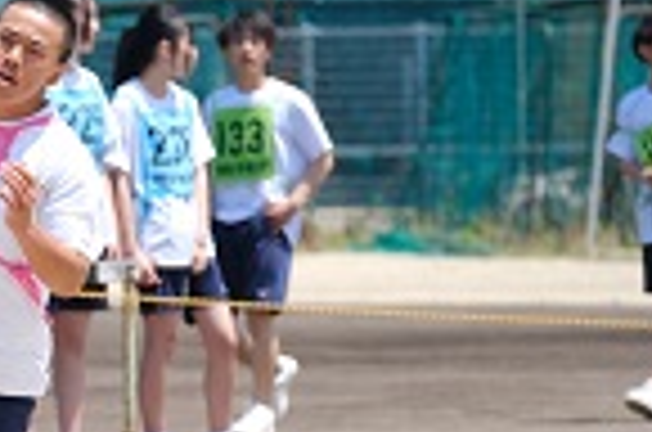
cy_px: 279
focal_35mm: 653
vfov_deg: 2.1
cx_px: -261
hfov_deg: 3.2
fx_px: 11801
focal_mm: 140
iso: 250
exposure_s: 1/1000
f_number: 4.5
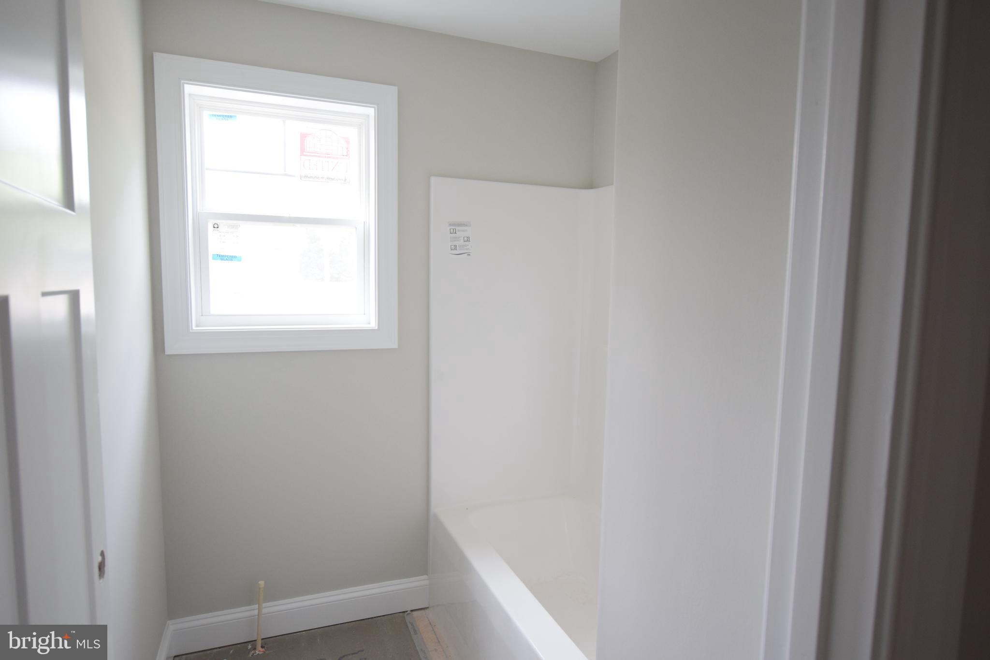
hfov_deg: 81.2
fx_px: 577
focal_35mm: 21
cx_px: 495
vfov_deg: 59.5
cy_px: 330
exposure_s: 1/60
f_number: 4
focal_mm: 14
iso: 640
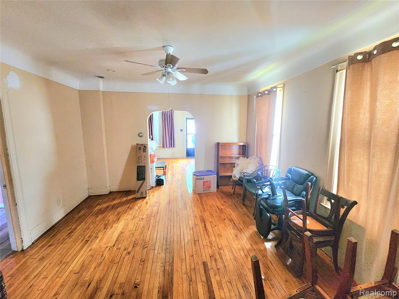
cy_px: 150
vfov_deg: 89.9
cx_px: 200
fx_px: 150
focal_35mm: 13
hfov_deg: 106.2
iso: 500
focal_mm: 2.2
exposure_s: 1/30
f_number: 2.2
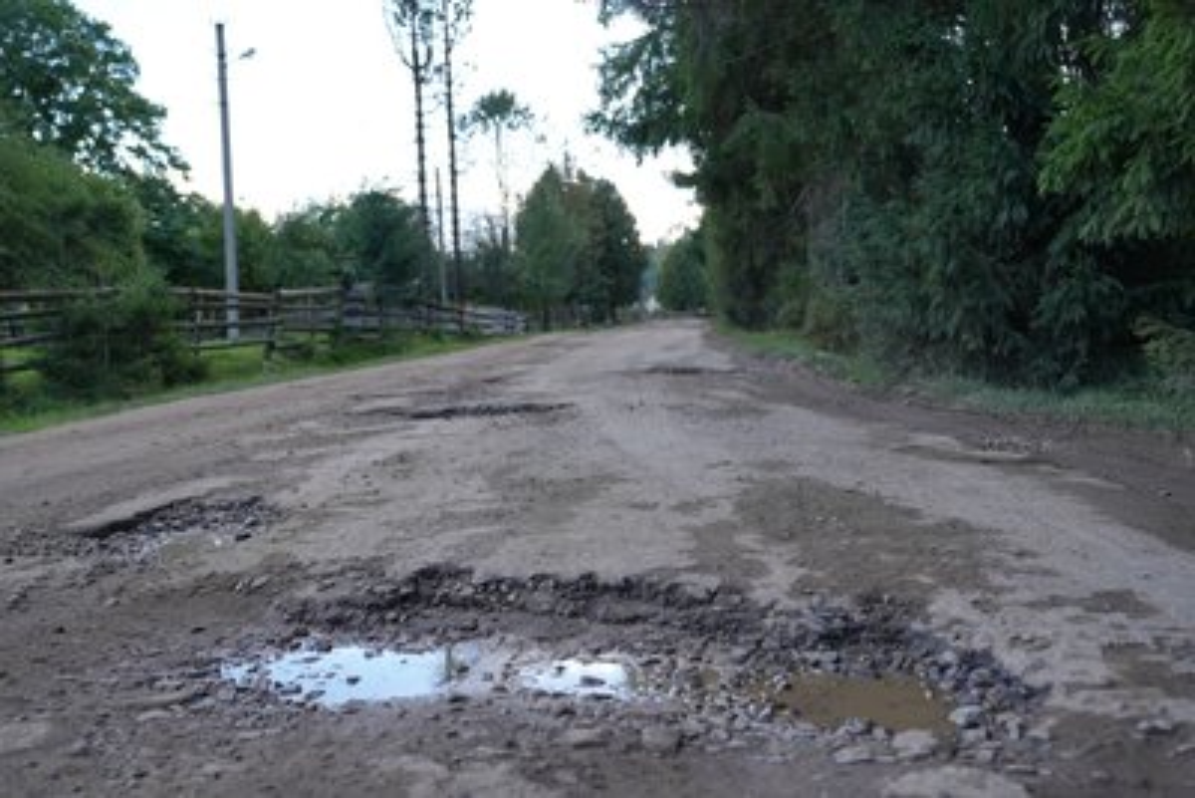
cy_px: 399
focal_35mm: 36
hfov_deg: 53.1
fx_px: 1195
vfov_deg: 36.9
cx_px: 598
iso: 100
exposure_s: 1/125
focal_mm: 36
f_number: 3.5
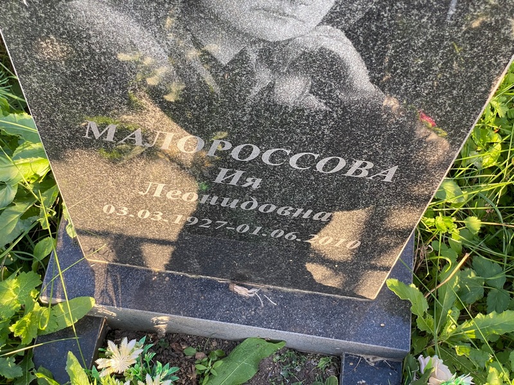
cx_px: 257
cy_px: 192
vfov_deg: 28.0
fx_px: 772
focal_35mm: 52
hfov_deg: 36.8
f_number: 2
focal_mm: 6
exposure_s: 1/122
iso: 50
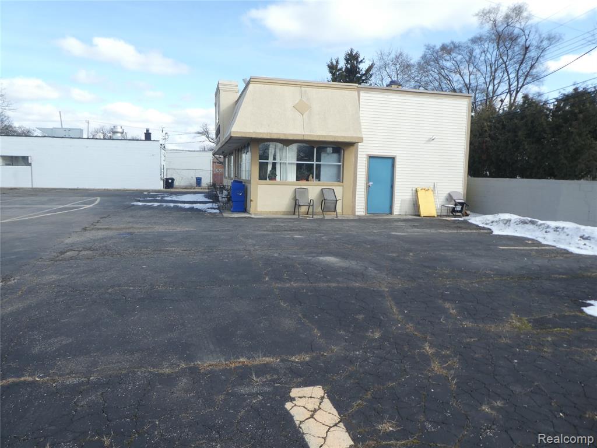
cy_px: 224
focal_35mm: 24
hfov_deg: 71.6
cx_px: 298
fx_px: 414
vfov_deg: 56.8
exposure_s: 1/400
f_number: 3.3
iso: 80
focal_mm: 4.3
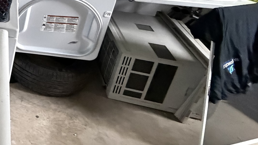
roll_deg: -1.5
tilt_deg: -21.7
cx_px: -81
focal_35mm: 41
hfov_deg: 34.3
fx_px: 280
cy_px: -35
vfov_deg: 25.6
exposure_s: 1/60
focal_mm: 2.22
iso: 1000
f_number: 2.2
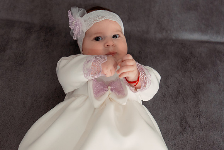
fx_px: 271
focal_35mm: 44
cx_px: 103
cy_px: 44
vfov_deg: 30.5
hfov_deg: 44.8
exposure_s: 1/200
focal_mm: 30
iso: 2000
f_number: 2.8
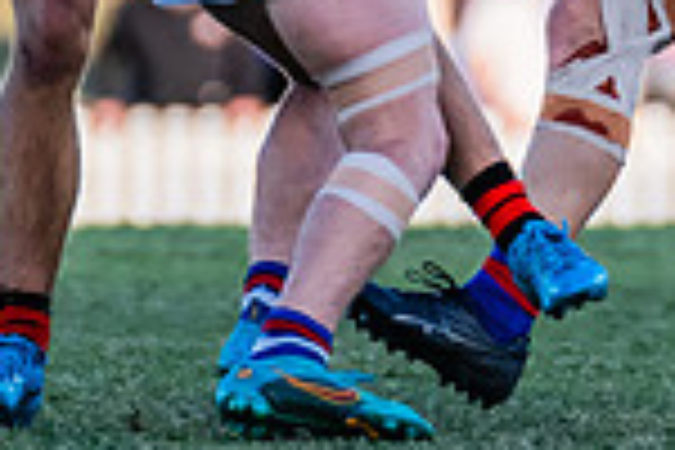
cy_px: -106
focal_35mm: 2161
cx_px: 22
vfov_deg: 0.6
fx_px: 40516
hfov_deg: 1.0
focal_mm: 360
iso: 800
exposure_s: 1/1600
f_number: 5
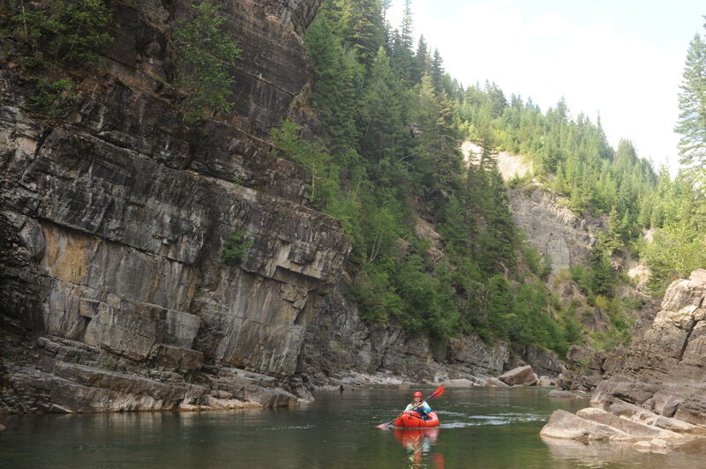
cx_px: 353
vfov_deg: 26.9
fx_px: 980
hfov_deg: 39.6
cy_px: 234
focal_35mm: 50
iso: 250
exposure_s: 1/125
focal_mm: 50
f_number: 6.3
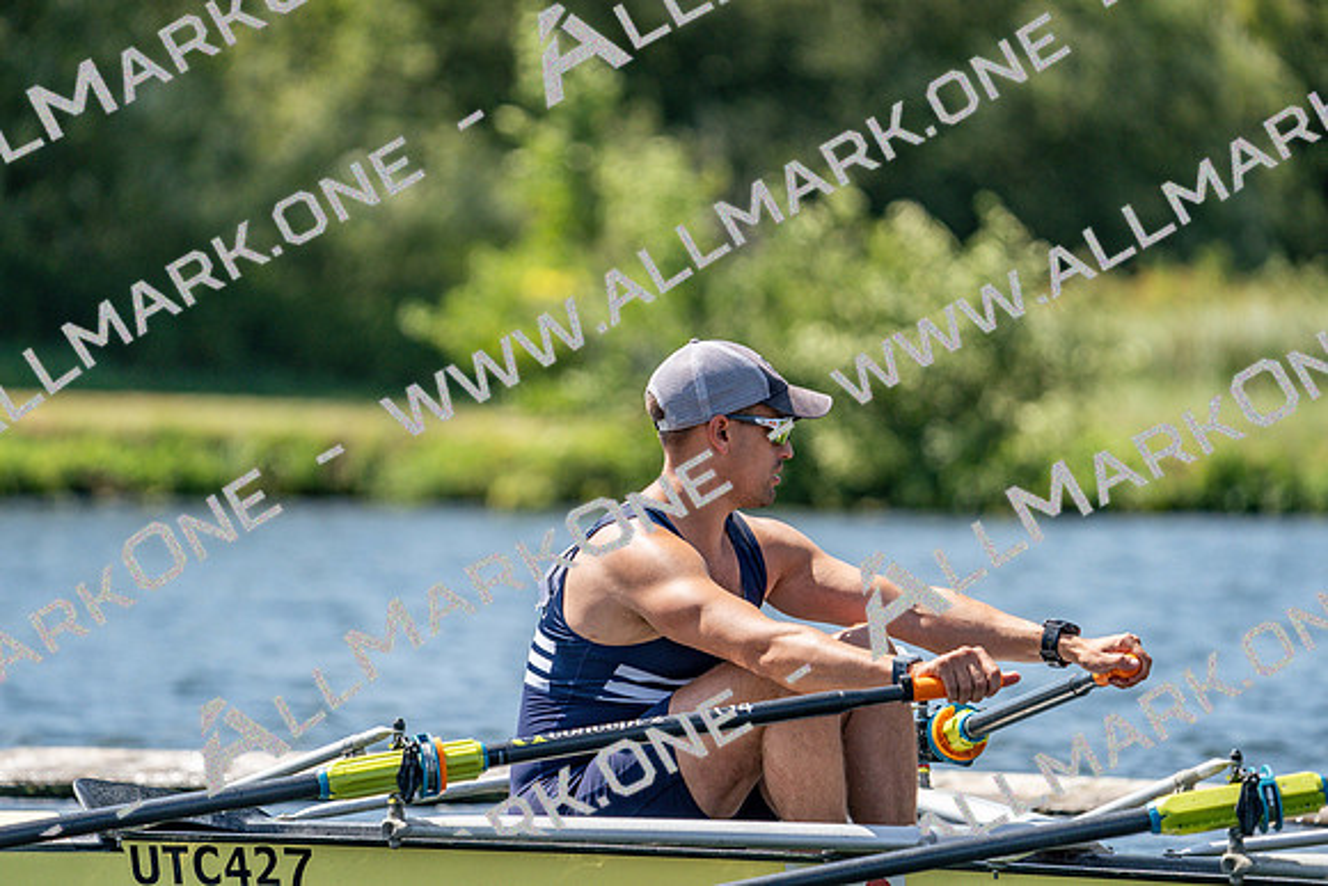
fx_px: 14426
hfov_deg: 5.3
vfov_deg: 3.5
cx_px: 664
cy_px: 443
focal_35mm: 391
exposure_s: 1/2000
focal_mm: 391
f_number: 6.3
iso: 500
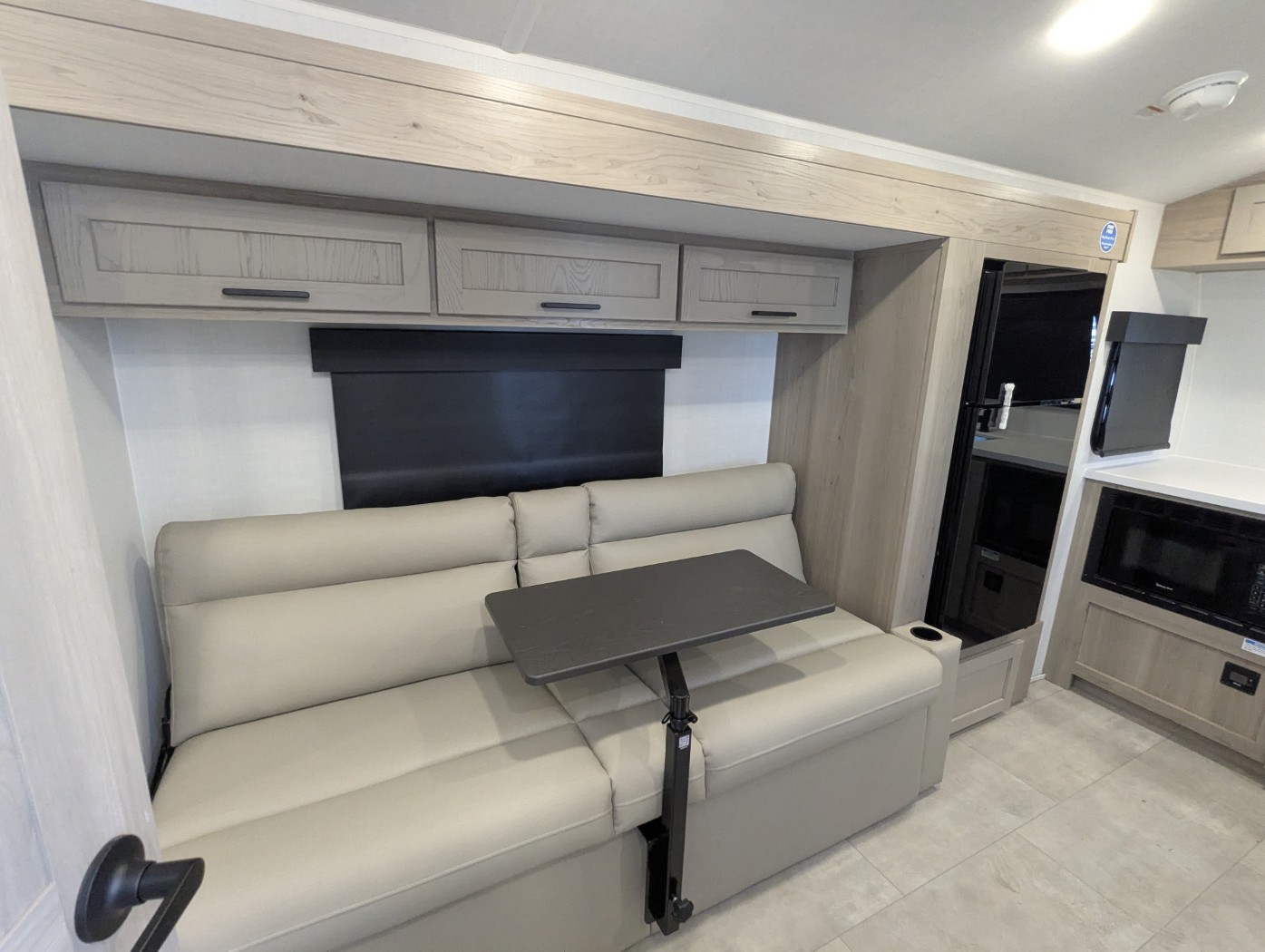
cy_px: 476
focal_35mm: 16
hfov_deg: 94.4
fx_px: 585
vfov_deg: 78.2
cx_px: 632
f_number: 2.2
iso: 785
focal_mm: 2.35
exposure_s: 1/100
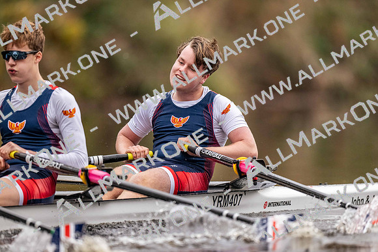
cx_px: 189
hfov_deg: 3.4
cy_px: 126
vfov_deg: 2.3
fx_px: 6301
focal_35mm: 600
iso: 3200
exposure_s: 1/2500
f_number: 4
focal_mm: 600
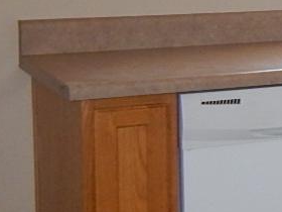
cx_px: 747
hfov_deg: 10.9
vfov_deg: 10.3
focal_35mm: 143
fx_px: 1165
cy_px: -10
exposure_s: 1/50
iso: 180
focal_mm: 4.5
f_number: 3.7
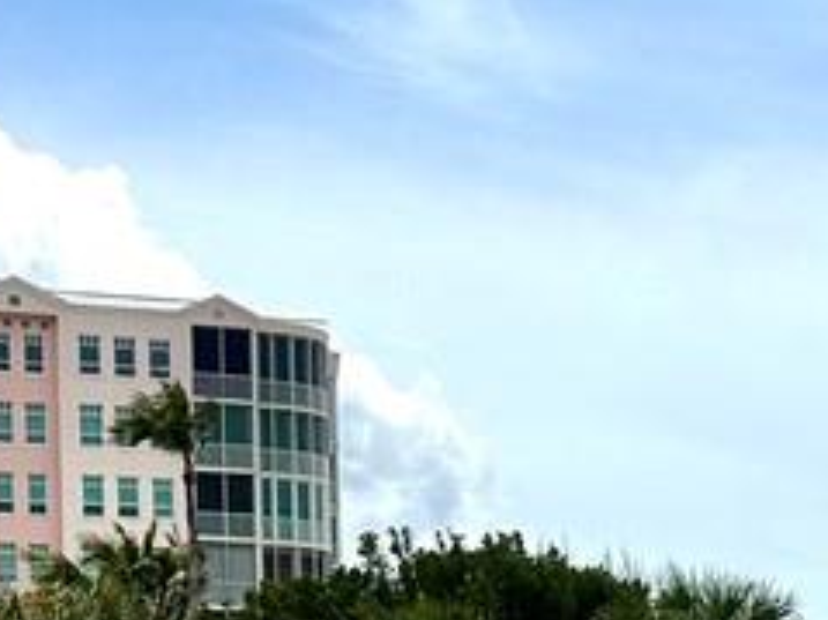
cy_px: 991
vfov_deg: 13.4
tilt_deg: -4.0
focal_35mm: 103
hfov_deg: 17.5
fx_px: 2462
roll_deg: -0.7
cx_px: 1168
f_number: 1.78
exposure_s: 1/12048
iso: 80
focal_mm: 6.86
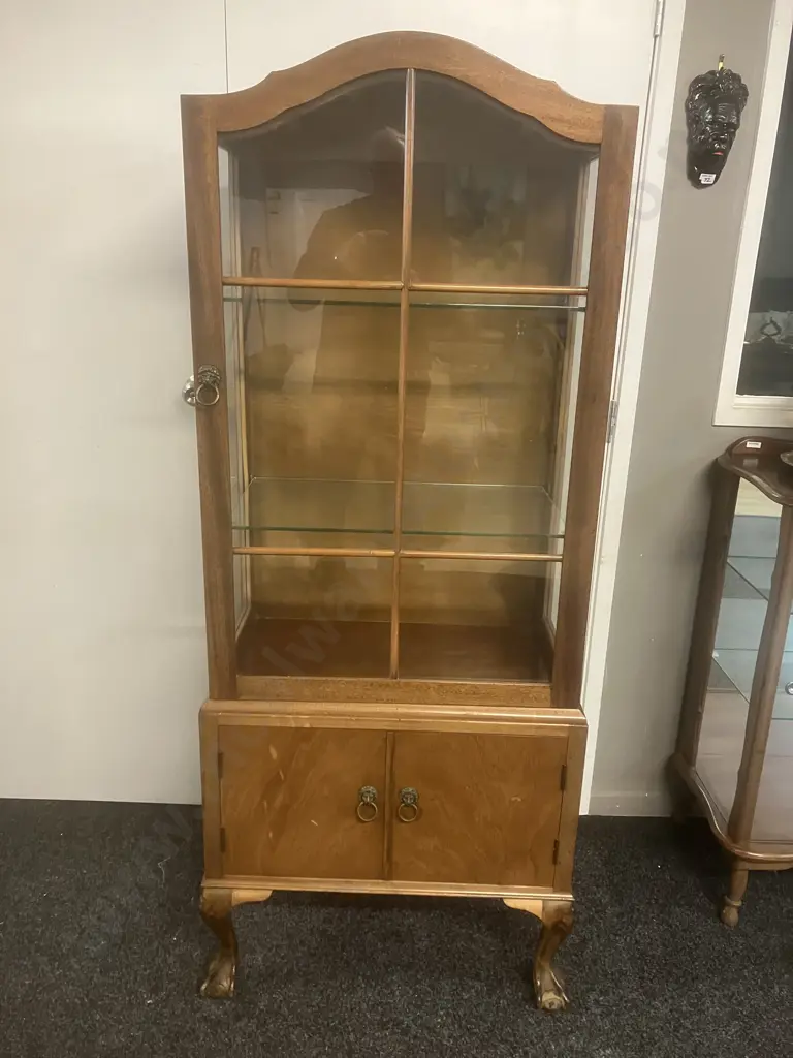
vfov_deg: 63.4
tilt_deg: -16.5
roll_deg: -1.6
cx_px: 396
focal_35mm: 28
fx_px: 855
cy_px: 529
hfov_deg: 49.7
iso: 320
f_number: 1.8
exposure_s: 1/50
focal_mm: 3.99
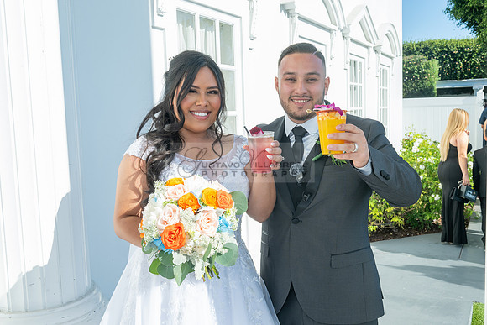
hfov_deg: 53.1
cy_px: 162
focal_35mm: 36
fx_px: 487
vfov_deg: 36.9
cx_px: 244
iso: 250
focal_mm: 36
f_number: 11
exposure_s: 1/200
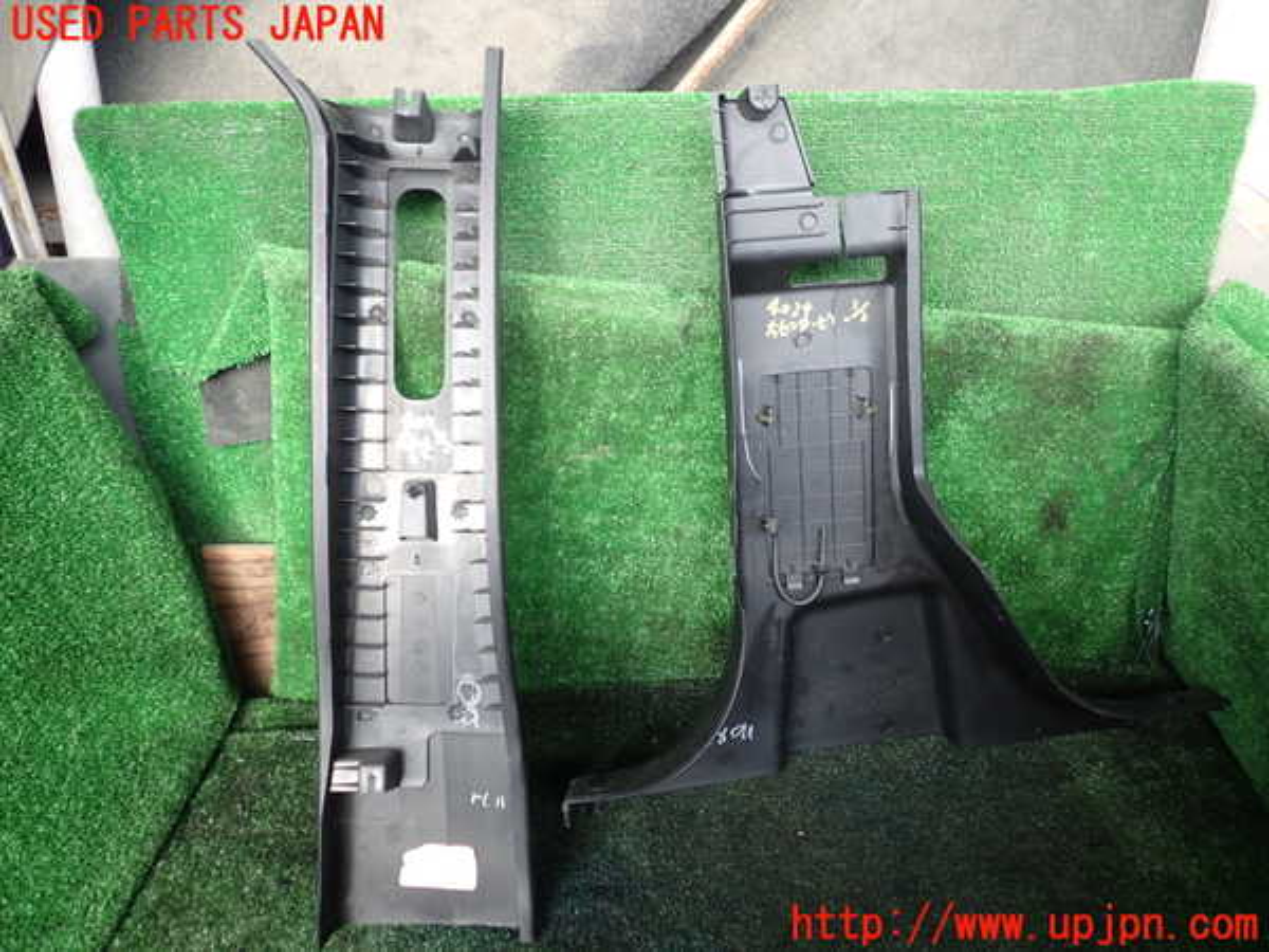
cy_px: 476
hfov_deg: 60.0
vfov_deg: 46.8
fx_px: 1100
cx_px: 634
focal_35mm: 30
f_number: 2.3
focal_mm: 5.4
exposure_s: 1/60
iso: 125
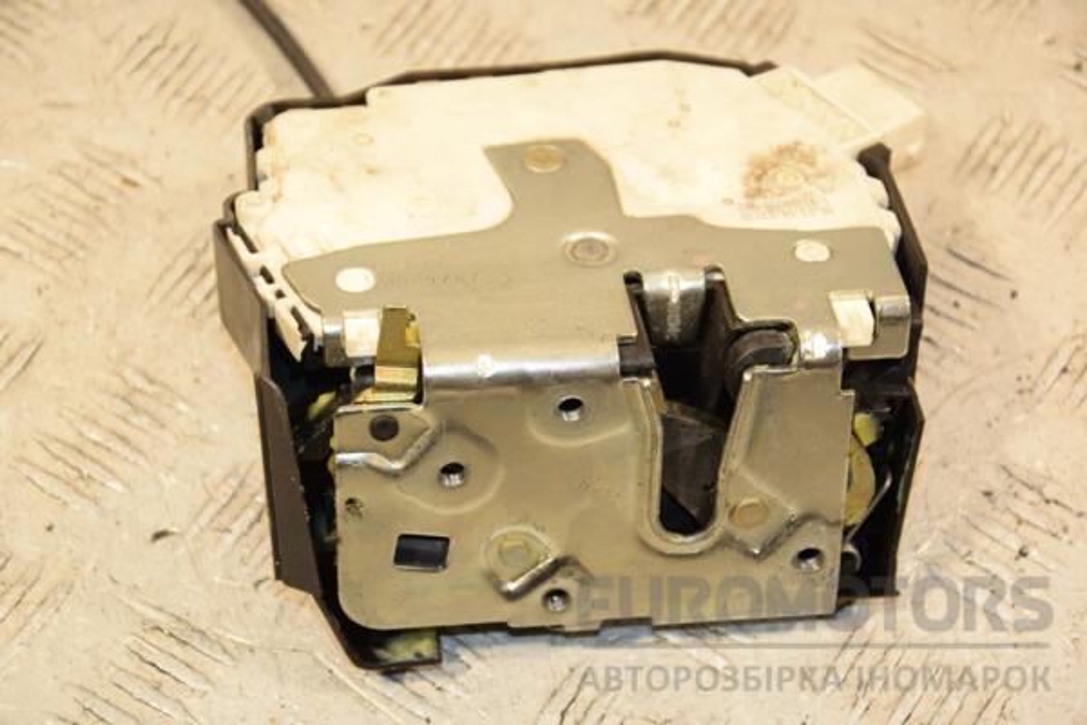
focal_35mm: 105
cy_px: 362
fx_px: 3170
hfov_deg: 19.5
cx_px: 544
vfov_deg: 13.0
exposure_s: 1/200
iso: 800
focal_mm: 70
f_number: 5.6
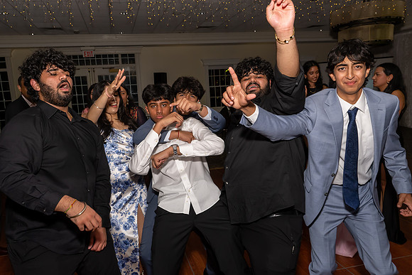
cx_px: 195
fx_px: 301
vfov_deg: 49.0
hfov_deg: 68.7
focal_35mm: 26
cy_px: 145
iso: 640
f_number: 8
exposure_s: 1/250
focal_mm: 17
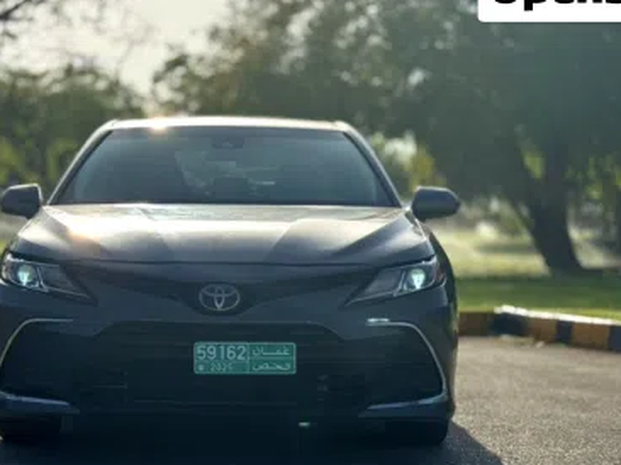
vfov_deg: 17.5
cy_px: 266
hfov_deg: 23.2
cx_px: 222
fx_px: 1506
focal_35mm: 84
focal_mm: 6.76
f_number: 1.78
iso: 80
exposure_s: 1/9009
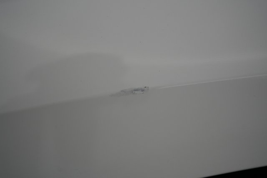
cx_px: 134
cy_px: 89
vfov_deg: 46.4
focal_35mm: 28
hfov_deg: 65.5
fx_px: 208
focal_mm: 28
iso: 1600
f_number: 3.5
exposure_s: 1/160
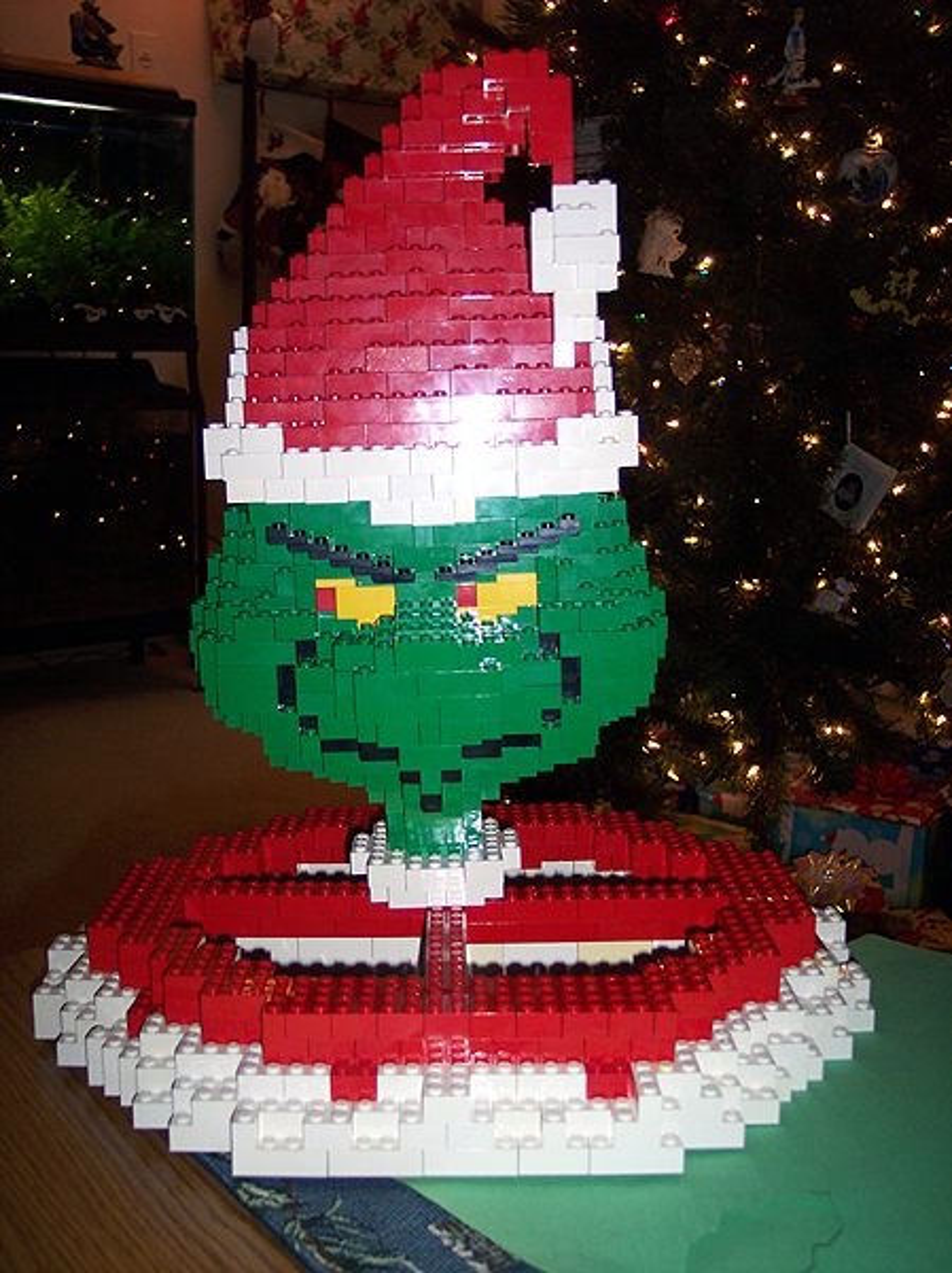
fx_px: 1395
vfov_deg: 49.0
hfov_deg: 37.7
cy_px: 636
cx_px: 476
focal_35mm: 38
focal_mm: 8
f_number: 2.8
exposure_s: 1/30
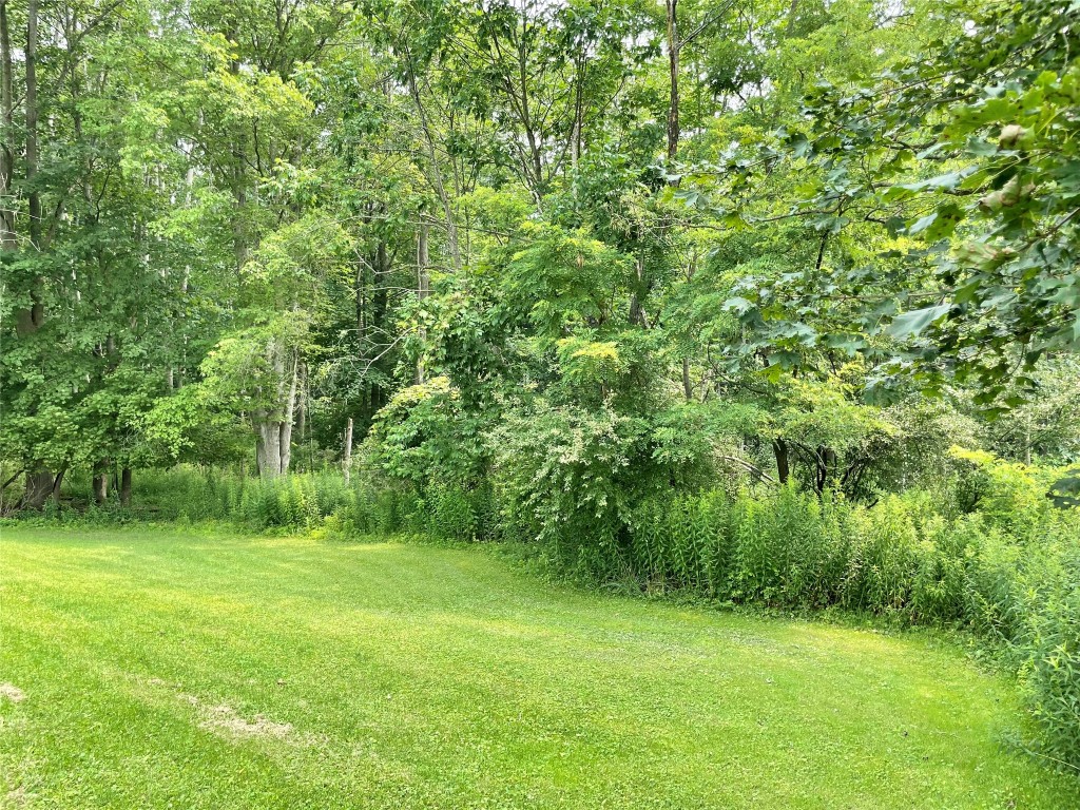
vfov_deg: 53.1
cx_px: 540
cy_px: 405
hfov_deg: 67.3
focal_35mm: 26
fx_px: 811
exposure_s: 1/359
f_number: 1.6
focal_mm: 4.2
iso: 32
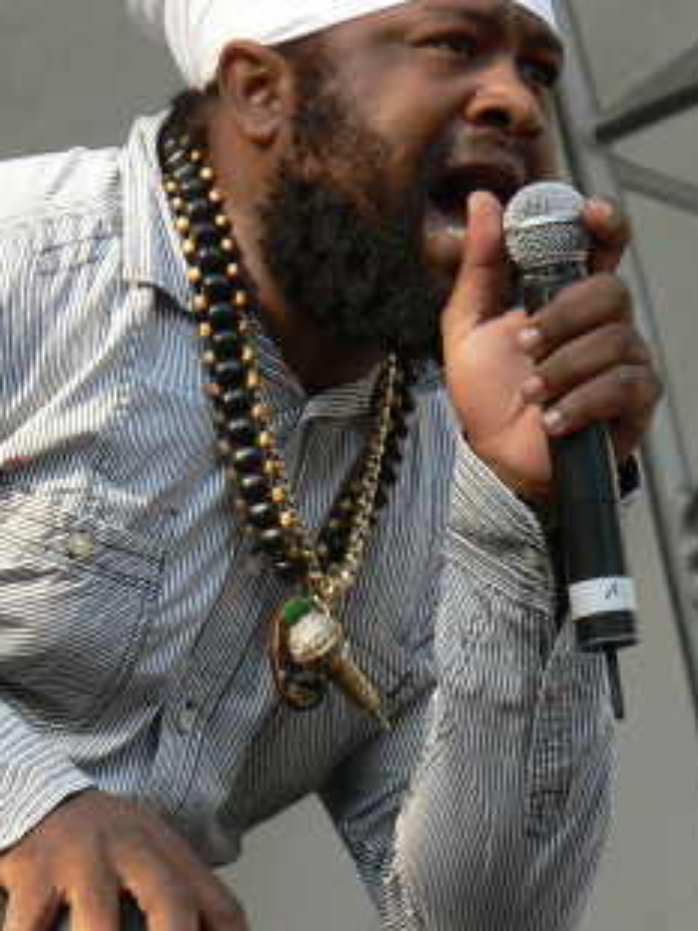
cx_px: 106
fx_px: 10439
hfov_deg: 3.8
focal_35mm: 388
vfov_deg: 5.1
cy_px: 418
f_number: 4
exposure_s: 1/100
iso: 64
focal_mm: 36.5
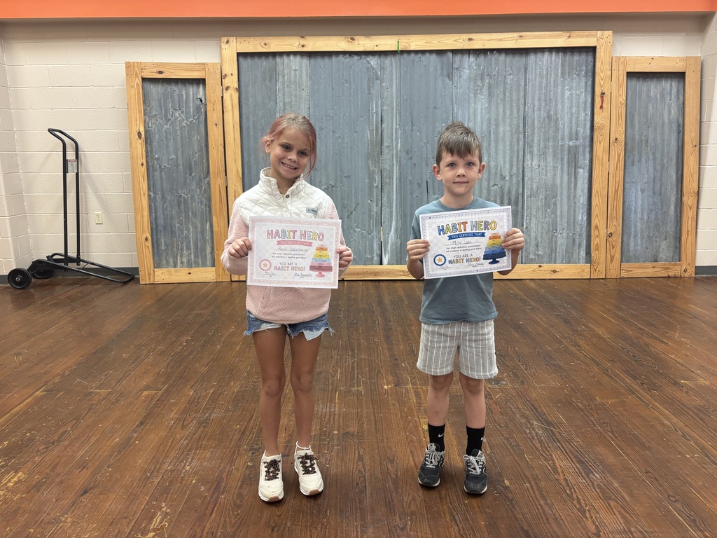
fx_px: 539
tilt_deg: -12.0
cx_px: 358
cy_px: 269
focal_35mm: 26
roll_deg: +0.1
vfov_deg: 53.1
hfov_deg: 67.3
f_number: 1.6
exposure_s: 1/60
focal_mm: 5.96
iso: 125
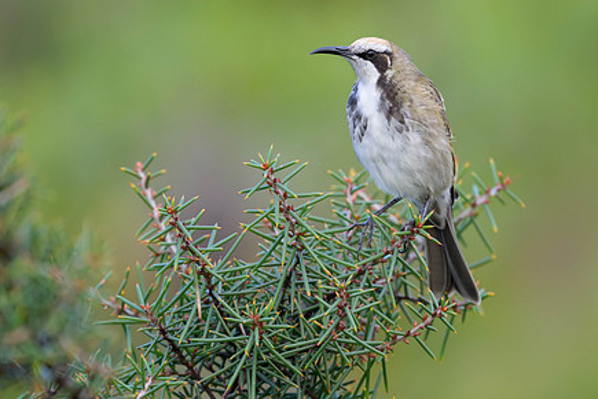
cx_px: 357
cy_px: 244
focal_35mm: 1287
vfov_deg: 1.1
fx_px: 21377
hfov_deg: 1.6
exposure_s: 1/400
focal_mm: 560
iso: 360
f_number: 4
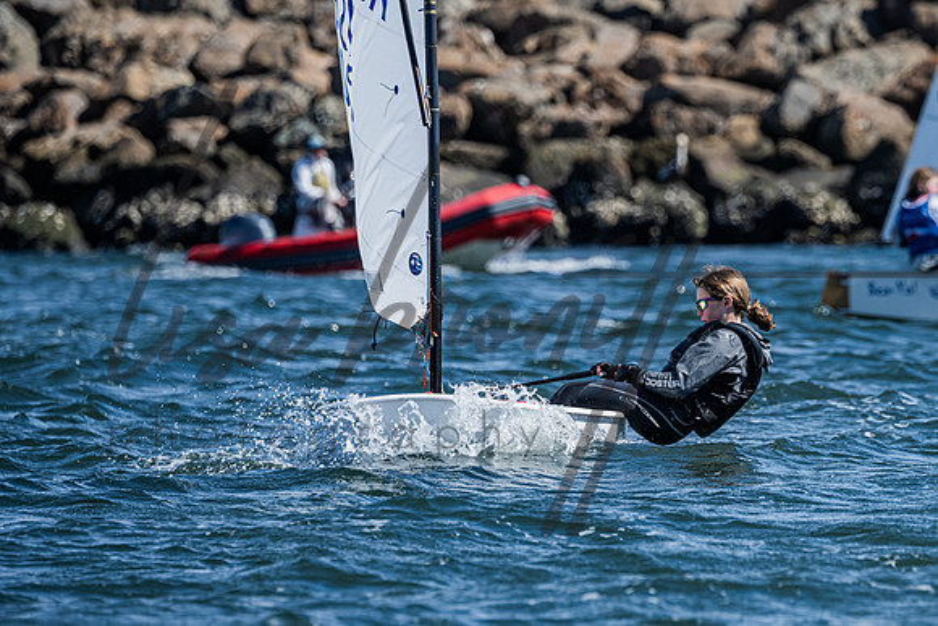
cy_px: 422
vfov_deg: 2.5
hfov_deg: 3.8
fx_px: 14063
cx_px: 633
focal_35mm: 540
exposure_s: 1/800
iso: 320
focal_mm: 400
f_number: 7.1
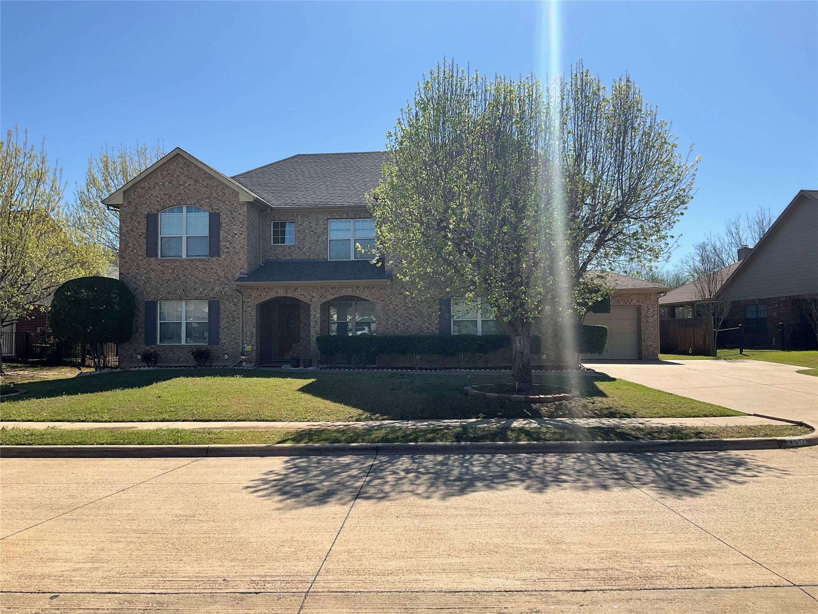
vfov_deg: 48.2
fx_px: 685
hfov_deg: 61.7
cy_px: 307
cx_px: 409
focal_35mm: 29
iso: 25
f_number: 1.8
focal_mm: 3
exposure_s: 1/2427
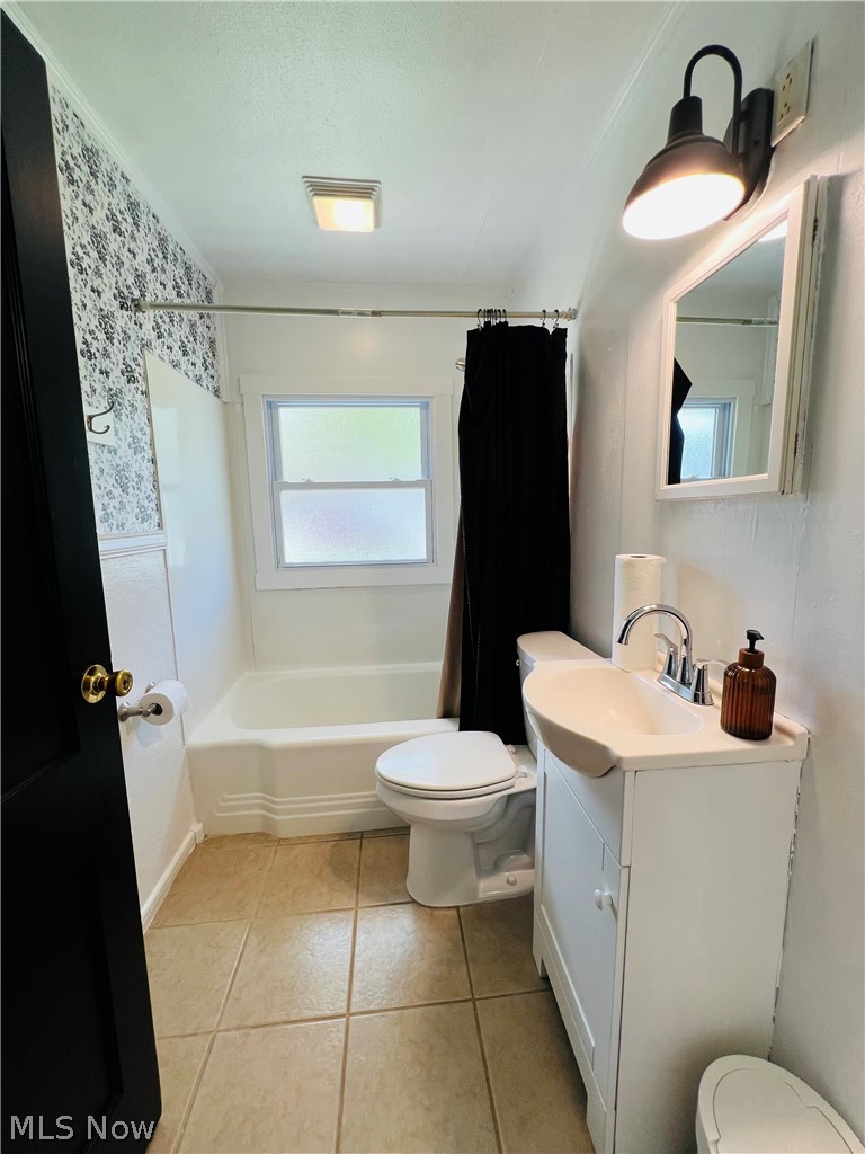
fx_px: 433
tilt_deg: -8.0
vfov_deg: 106.2
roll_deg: +1.5
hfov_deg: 89.9
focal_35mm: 13
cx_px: 432
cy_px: 577
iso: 64
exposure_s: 1/120
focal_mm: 1.57
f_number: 1.8
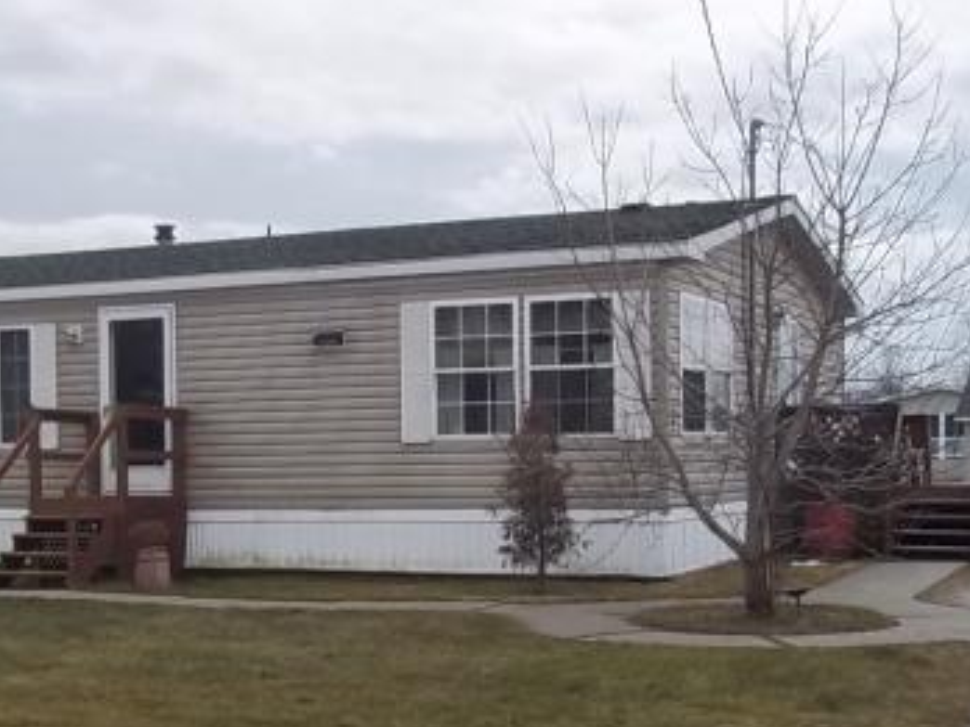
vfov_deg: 24.3
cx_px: 334
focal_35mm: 60
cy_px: 506
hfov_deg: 32.0
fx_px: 1681
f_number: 8
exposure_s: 1/125
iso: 80
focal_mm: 6.5
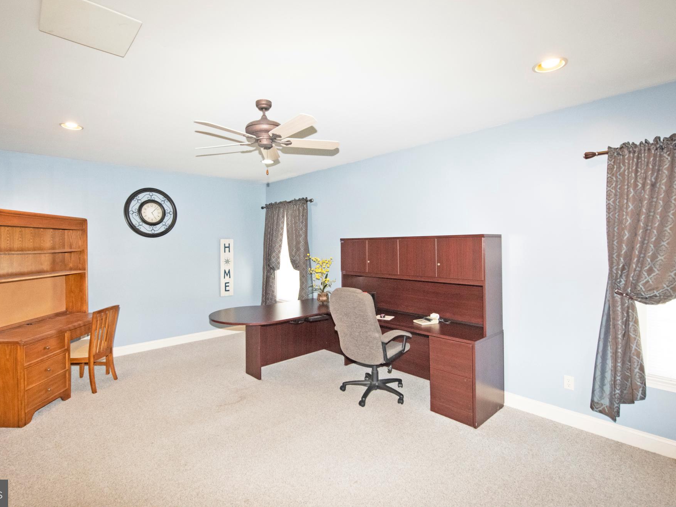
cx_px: 318
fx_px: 351
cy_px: 244
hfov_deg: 87.7
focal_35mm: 18
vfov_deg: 71.6
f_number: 10
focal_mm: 16
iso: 3200
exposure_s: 1/60
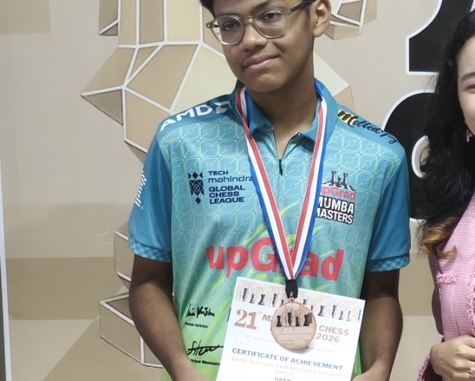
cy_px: 487
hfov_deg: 14.7
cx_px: 303
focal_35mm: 131
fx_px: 1843
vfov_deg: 11.5
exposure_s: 1/50
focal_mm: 7.1
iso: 1000
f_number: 1.9
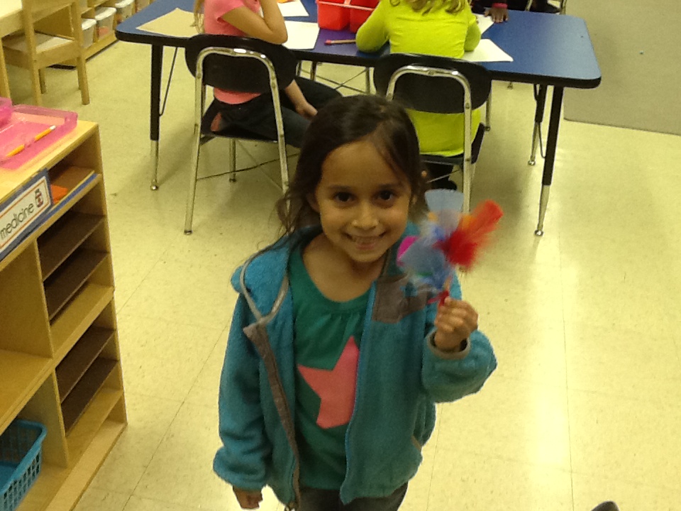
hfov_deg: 42.9
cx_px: 340
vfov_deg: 32.9
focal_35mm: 44
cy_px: 256
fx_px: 866
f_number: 2.4
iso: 100
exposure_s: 1/30
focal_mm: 2.03
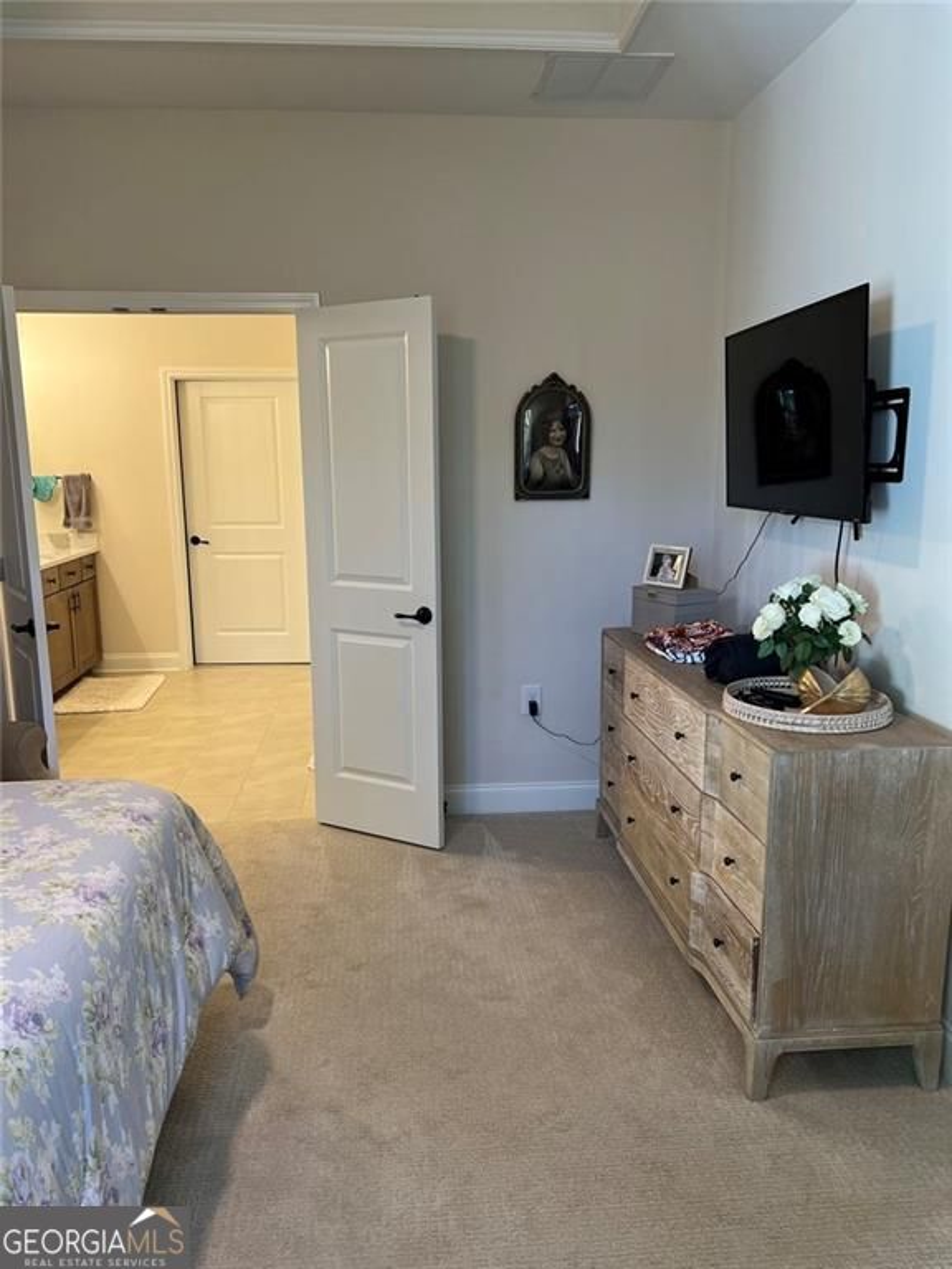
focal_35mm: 26
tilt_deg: -10.5
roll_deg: +0.5
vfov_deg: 67.3
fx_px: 953
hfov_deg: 53.1
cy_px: 634
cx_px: 476
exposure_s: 1/60
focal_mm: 5.7
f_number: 1.5
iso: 80
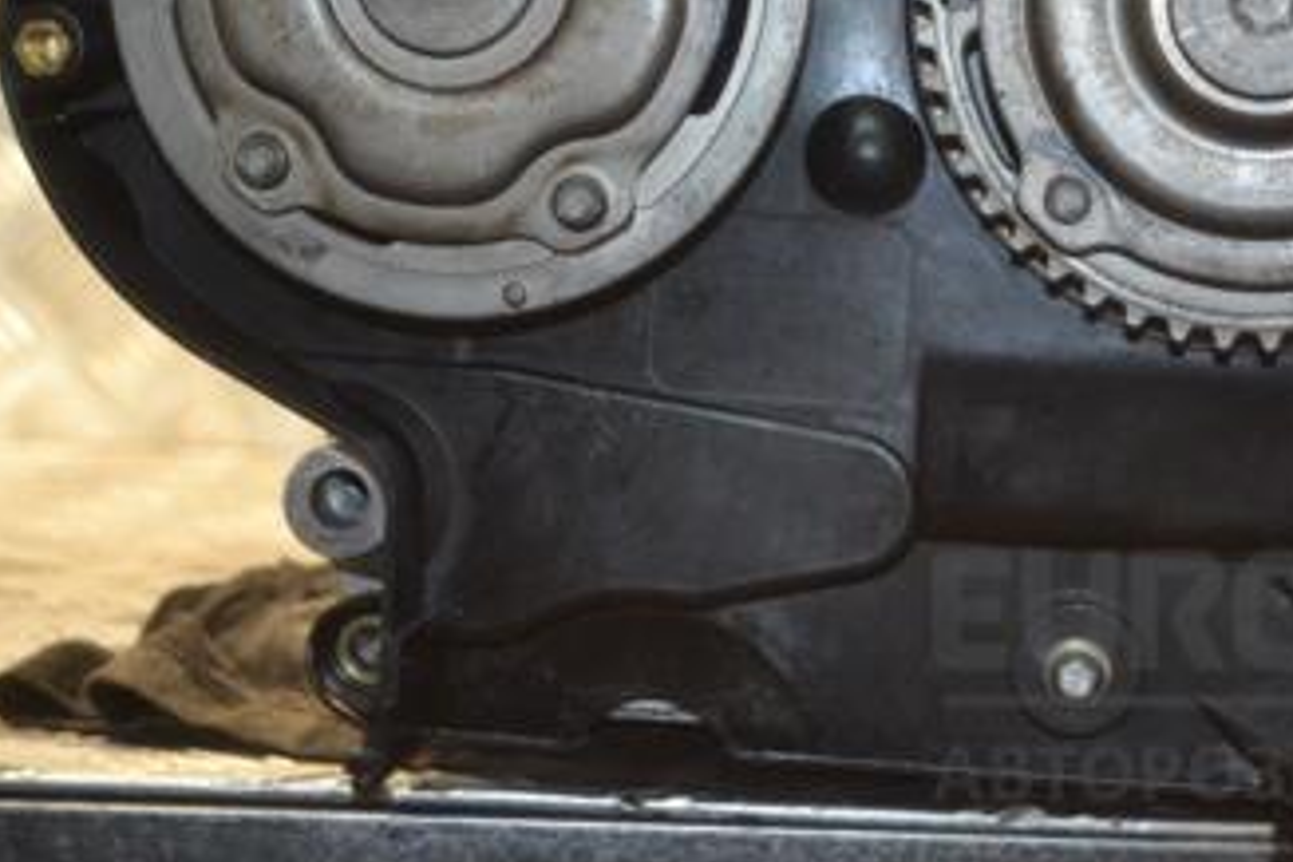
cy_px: 83
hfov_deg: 20.5
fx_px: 3555
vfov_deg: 13.7
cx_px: 858
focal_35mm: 99
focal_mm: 36
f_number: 5
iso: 800
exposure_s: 1/60
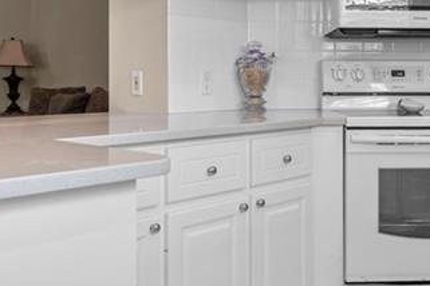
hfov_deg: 38.8
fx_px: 609
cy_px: 69
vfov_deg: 26.1
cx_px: 245
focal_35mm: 51
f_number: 9
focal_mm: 16
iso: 100
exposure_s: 1/1.67
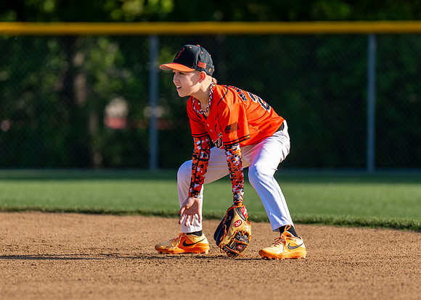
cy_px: 152
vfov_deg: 3.2
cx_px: 207
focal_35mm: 445
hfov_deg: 4.5
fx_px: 5318
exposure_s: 1/2500
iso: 160
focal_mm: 200
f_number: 2.8
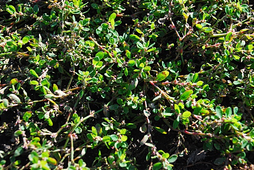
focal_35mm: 109
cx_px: 133
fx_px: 770
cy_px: 84
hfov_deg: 18.7
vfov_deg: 12.6
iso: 400
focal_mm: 58
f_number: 5.6
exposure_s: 1/500
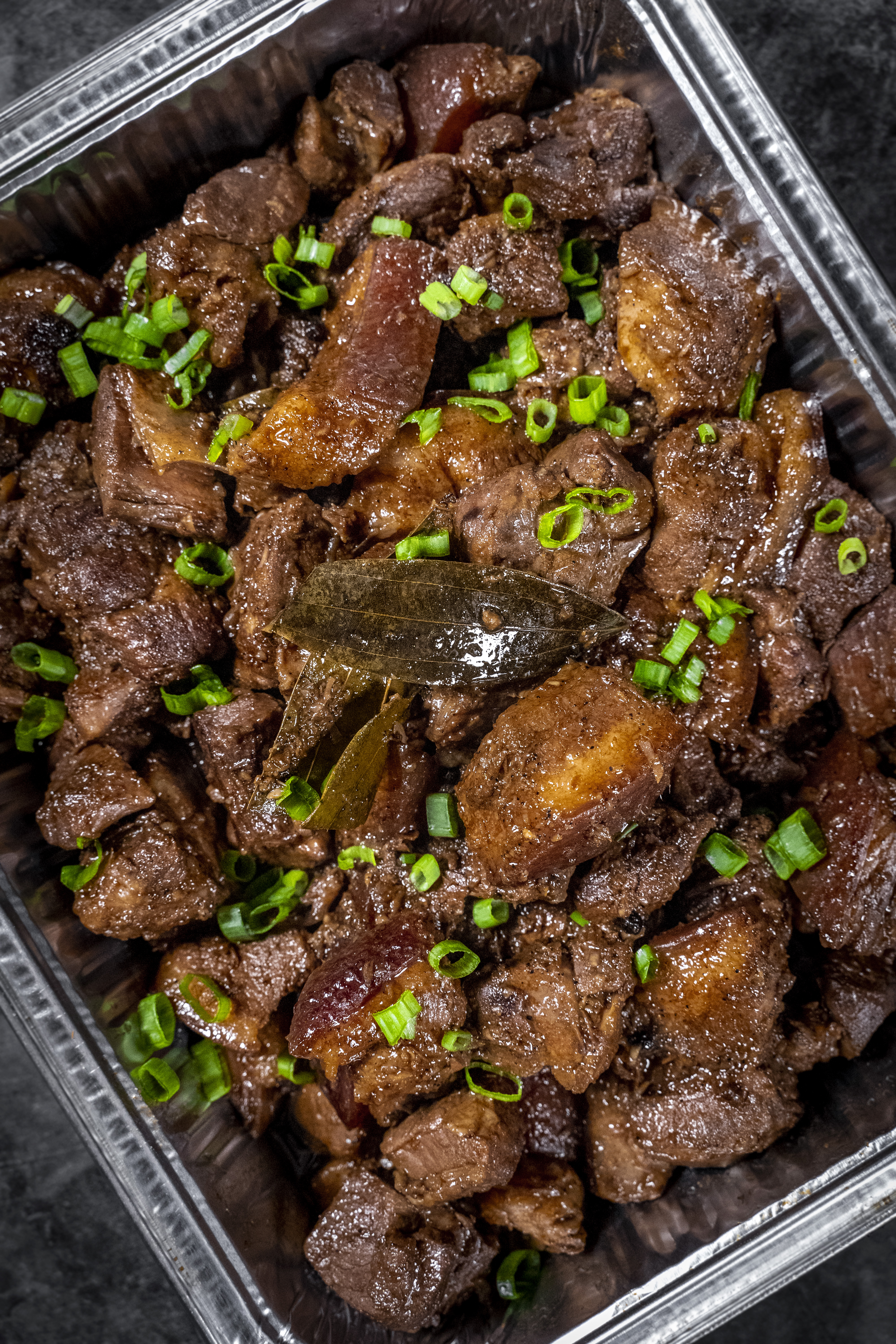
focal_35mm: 42
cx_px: 448
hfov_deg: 31.9
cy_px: 672
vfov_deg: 46.4
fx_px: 1568
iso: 12800
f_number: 6.3
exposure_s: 1/160
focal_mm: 42
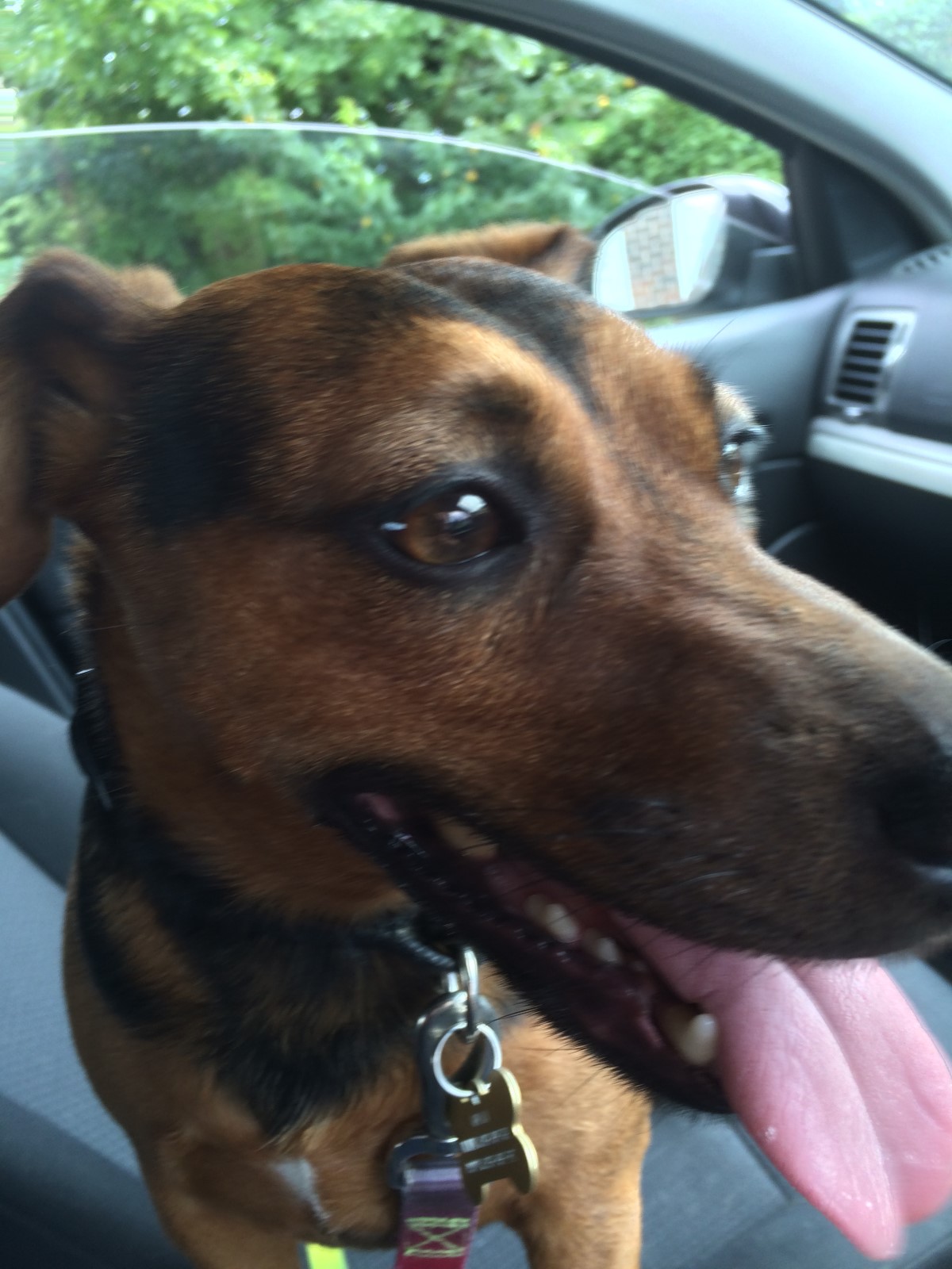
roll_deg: +1.8
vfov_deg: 61.7
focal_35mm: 29
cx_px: 476
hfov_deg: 48.2
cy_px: 634
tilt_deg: -18.5
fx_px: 1063
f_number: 2.2
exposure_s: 1/40
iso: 40
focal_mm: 4.15
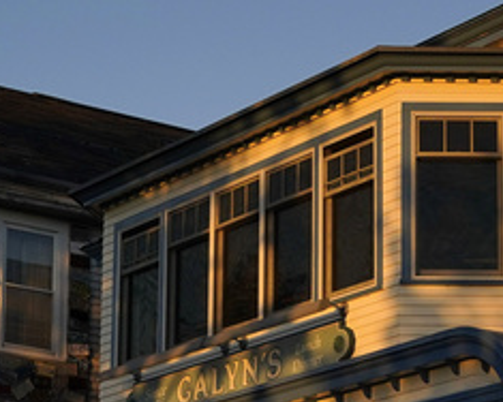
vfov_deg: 10.7
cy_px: 399
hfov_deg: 13.5
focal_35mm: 143
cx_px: 178
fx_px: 2129
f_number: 7.1
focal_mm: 35
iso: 320
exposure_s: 1/800
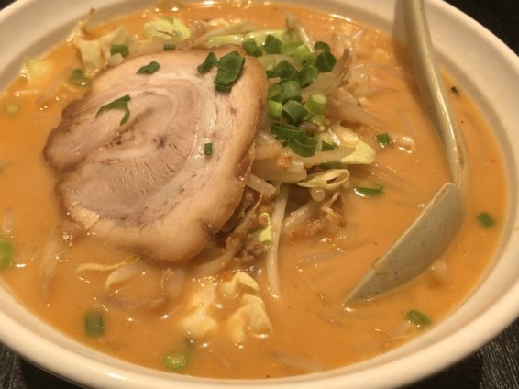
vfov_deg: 37.7
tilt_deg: -46.8
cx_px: 222
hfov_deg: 48.8
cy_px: 194
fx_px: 569
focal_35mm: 38
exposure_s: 1/120
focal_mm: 3.99
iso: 64
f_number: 1.8
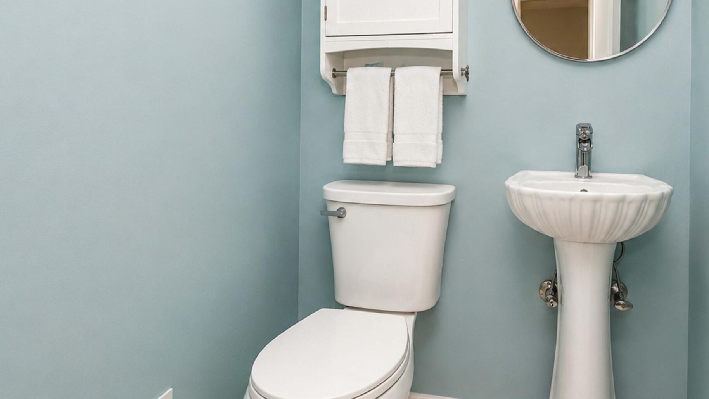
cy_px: 113
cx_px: 469
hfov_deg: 78.7
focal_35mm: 22
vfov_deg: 49.9
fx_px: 414
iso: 1250
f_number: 8
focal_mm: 10
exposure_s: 1/60
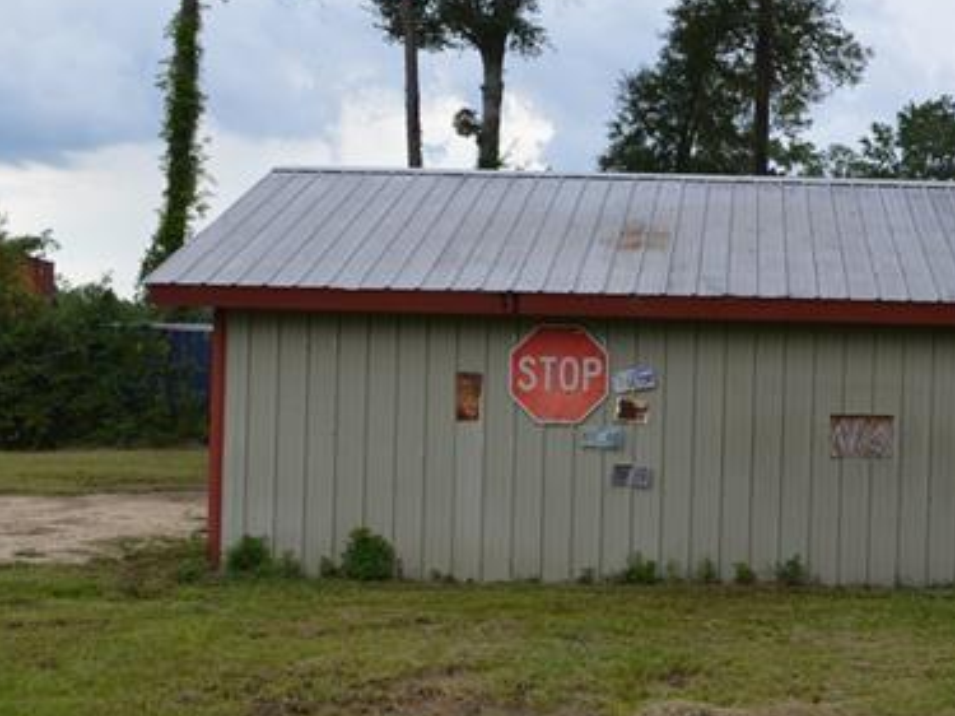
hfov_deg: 31.7
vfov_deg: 24.8
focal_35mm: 59
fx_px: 1627
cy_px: 345
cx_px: 789
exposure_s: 1/160
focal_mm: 24
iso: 100
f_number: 6.3
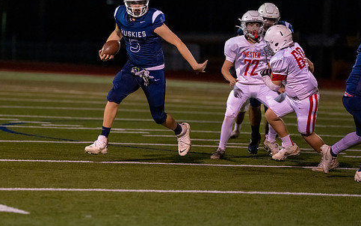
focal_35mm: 313
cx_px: 120
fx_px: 3080
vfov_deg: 4.2
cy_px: 71
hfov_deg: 6.7
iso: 6400
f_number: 2.8
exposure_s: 1/1250
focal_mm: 200
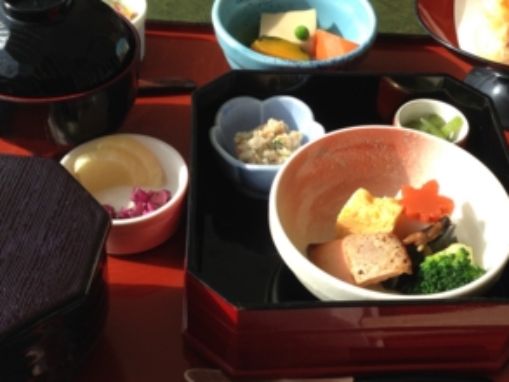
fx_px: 794
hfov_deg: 35.3
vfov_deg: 27.0
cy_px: 233
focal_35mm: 54
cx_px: 330
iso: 50
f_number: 2.4
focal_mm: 4.12
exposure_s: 1/695
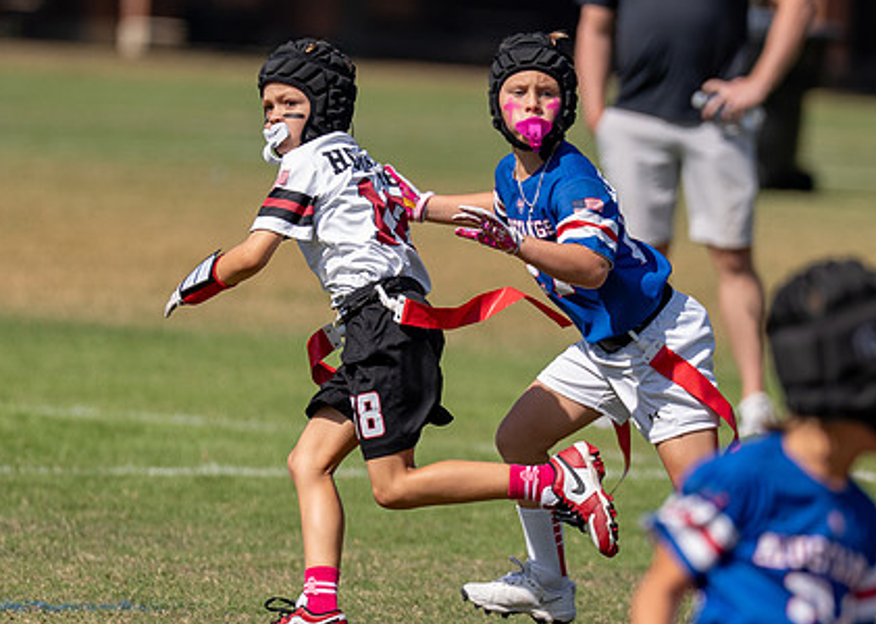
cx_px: 625
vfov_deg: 2.5
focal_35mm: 572
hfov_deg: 3.5
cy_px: 401
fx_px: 14219
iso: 100
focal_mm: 200
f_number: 2.8
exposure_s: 1/2000
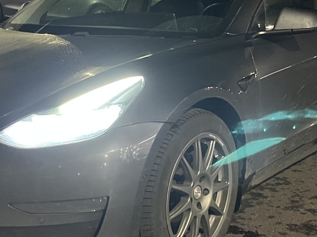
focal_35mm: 69
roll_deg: -2.2
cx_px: 168
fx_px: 632
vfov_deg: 21.3
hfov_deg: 28.2
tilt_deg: -13.1
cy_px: 116
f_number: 1.6
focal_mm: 5.1
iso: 500
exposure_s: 1/25
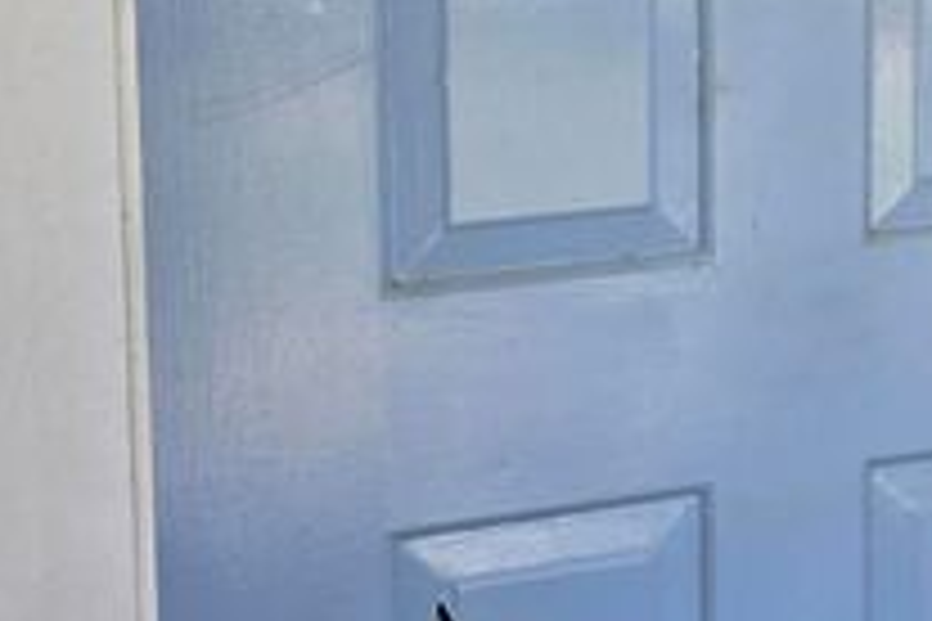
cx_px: 833
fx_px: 1993
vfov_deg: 17.0
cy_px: -106
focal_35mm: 77
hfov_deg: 25.5
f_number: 1.7
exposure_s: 1/120
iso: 25
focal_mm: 6.3
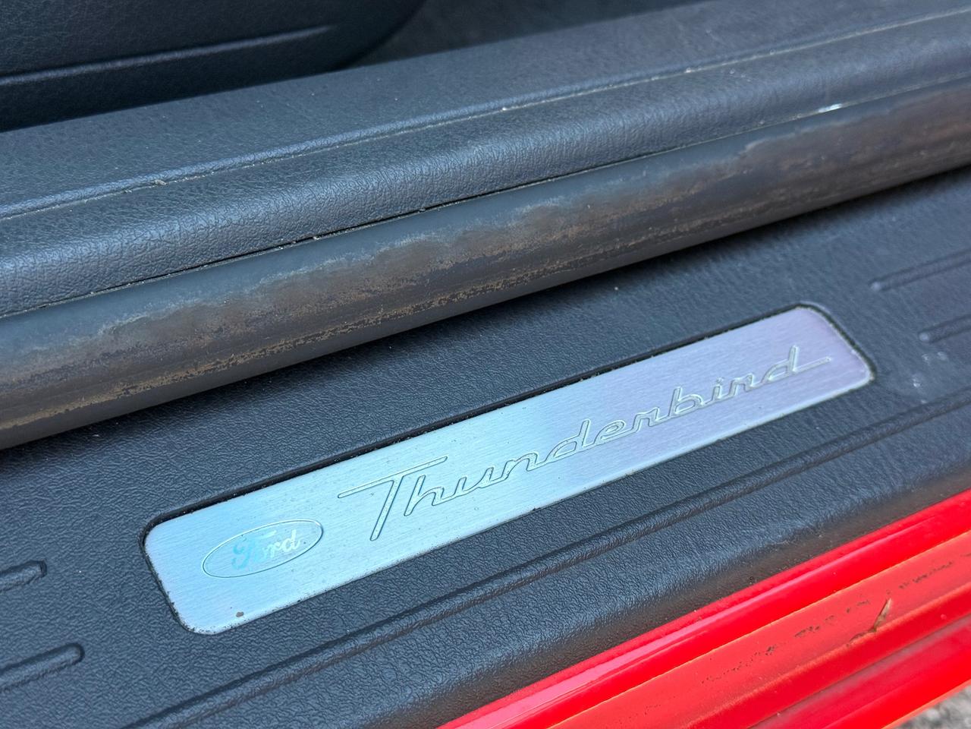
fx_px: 1346
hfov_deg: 39.7
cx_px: 486
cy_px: 364
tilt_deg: -43.7
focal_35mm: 48
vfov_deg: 30.3
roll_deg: -11.0
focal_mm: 6.76
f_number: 1.78
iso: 160
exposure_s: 1/140
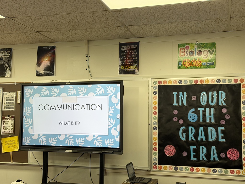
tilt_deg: +3.2
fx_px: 340
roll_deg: -0.9
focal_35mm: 48
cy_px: 92
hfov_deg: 39.7
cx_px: 122
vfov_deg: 30.3
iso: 80
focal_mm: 6.76
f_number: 1.78
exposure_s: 1/120
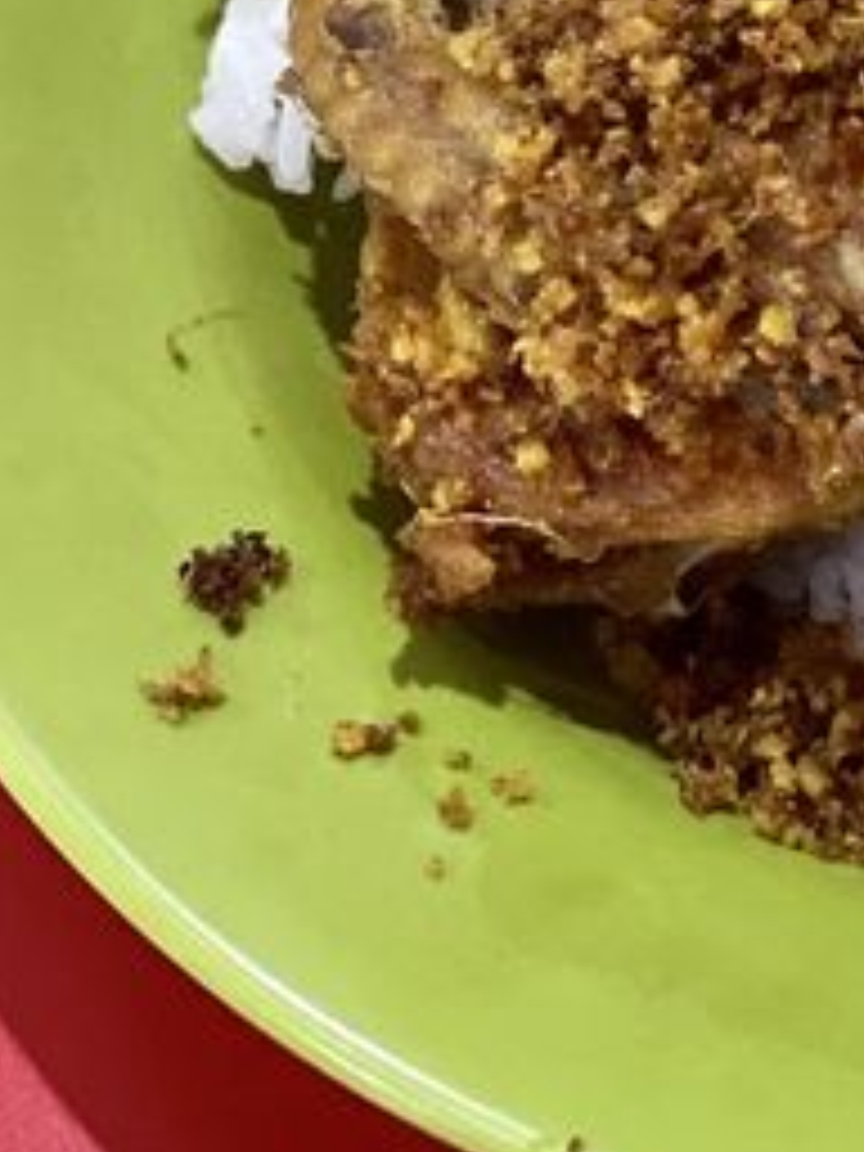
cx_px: 1282
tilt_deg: -57.1
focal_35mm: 173
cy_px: -313
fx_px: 5757
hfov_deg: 8.4
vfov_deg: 11.2
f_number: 2
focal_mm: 6
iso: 320
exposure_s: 1/33
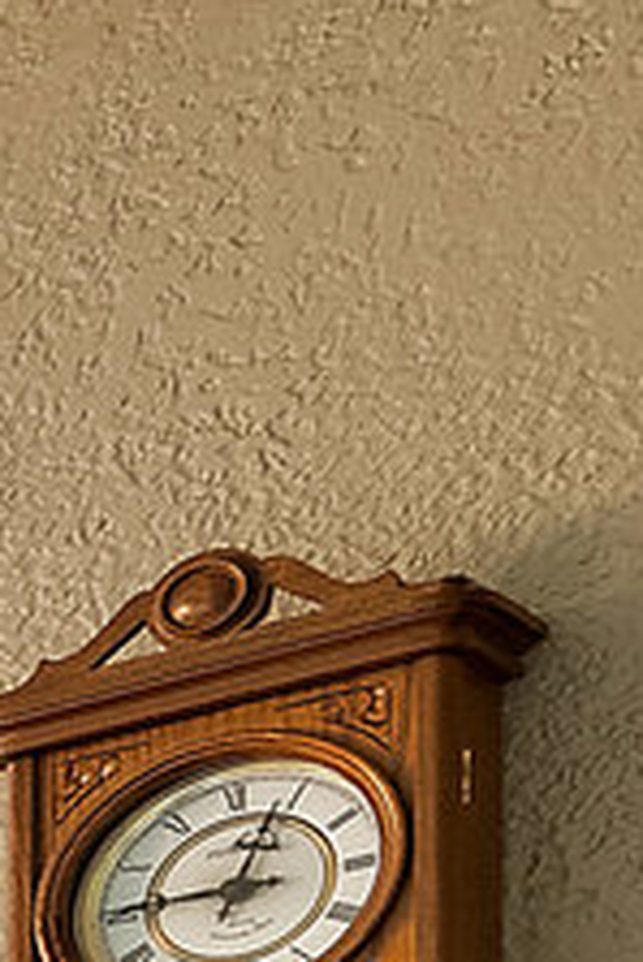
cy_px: 1952
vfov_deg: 14.6
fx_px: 3076
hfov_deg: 6.2
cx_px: -2632
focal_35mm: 115
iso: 320
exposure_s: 1/2.5
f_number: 7.1
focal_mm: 16
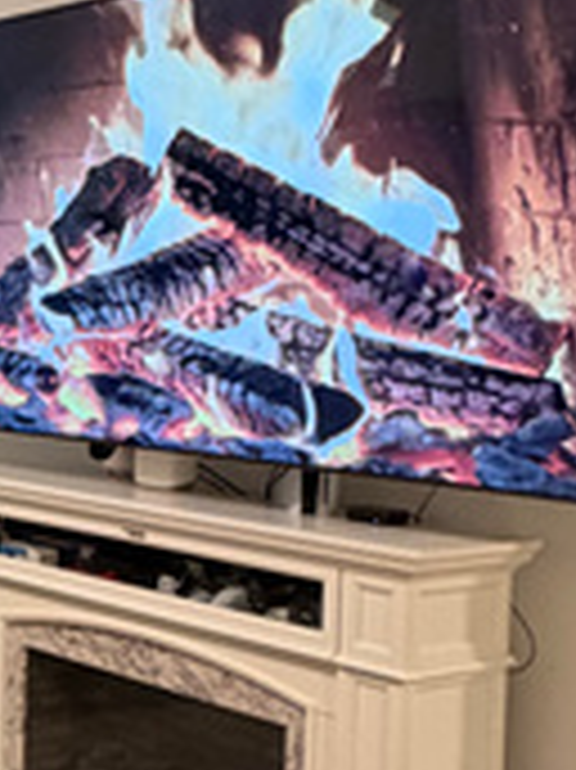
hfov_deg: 17.3
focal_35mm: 63
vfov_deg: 30.7
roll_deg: -1.4
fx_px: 1399
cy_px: 338
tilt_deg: -2.6
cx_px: -558
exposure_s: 1/60
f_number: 2.2
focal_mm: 2.22
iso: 250
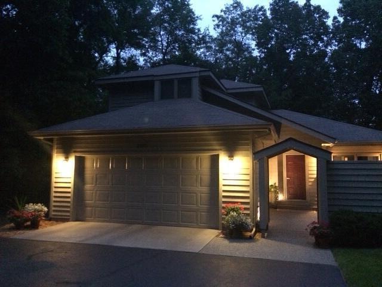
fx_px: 320
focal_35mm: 29
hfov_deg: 61.7
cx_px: 191
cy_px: 144
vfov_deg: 48.2
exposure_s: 1/15
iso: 1000
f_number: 2.2
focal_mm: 4.15
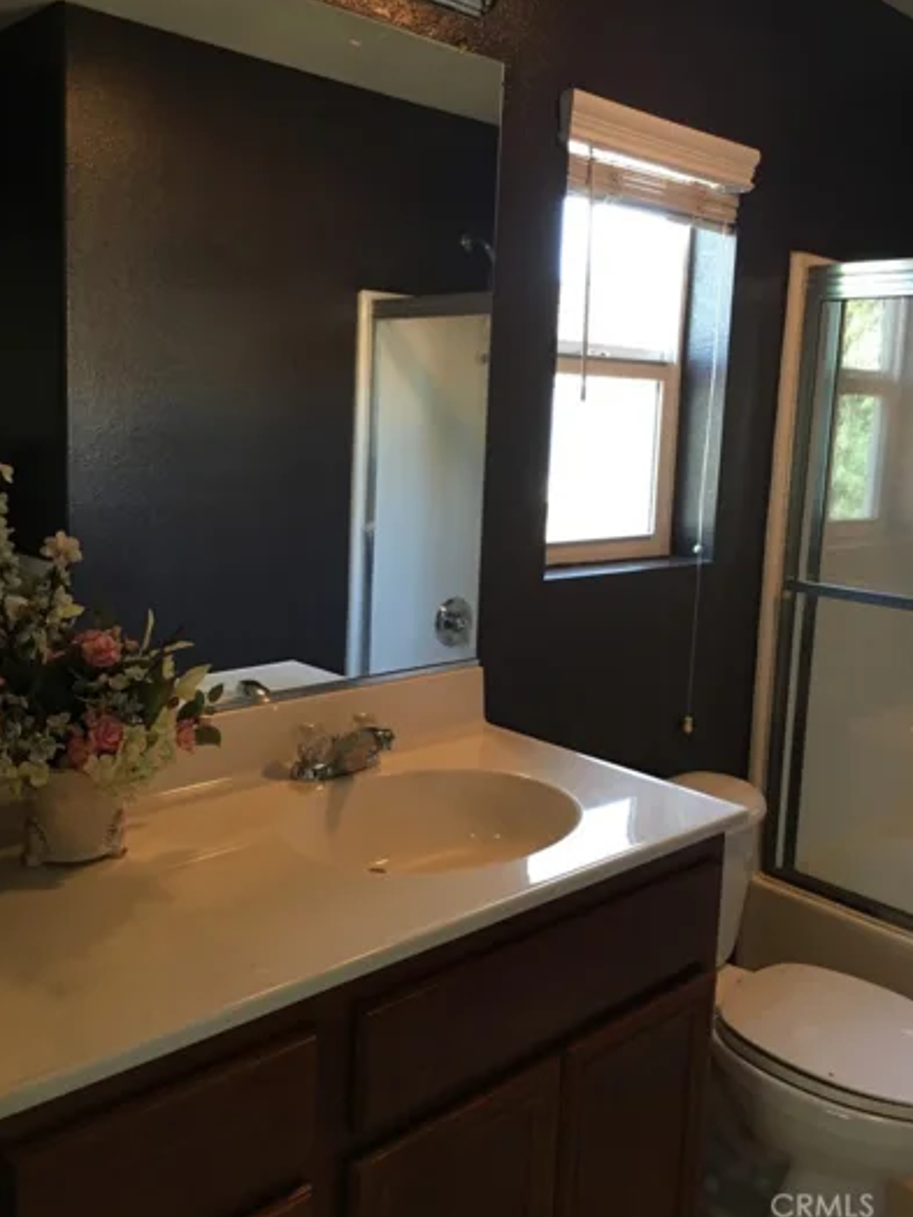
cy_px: 574
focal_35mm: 31
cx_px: 441
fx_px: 1090
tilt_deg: -7.2
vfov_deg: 58.3
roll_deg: -2.7
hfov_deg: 45.4
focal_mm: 4.15
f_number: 2.2
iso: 64
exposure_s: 1/15
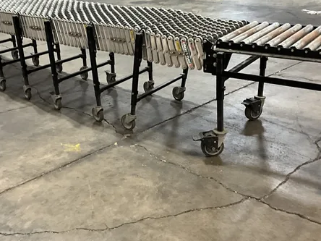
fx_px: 454
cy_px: 105
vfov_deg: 29.6
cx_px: 153
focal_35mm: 49
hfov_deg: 38.9
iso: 320
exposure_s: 1/41
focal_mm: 3
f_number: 1.8
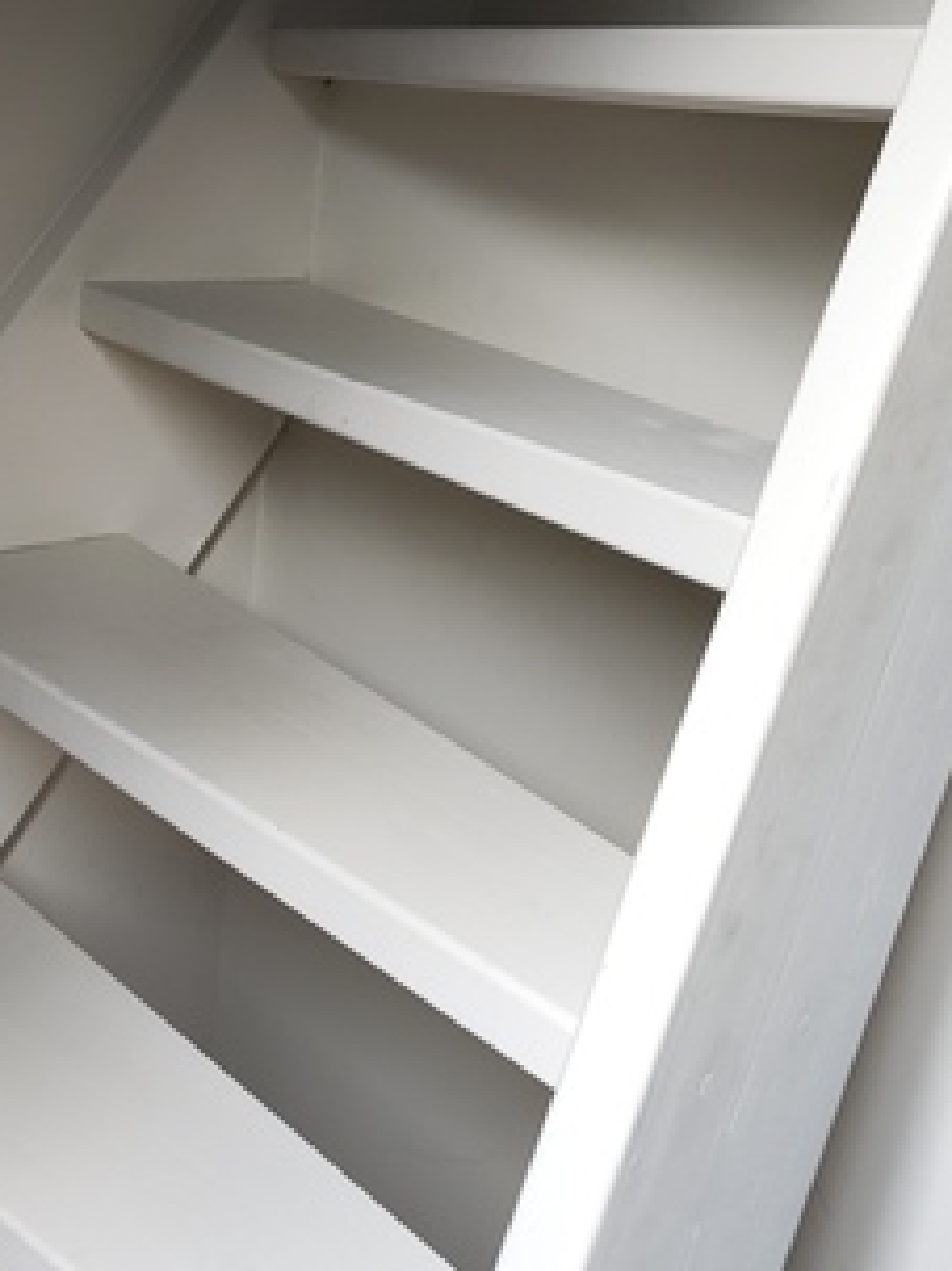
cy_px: 491
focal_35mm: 44
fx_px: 1615
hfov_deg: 32.6
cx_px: 312
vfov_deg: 42.7
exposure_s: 1/50
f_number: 1.8
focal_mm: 4.68
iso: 98
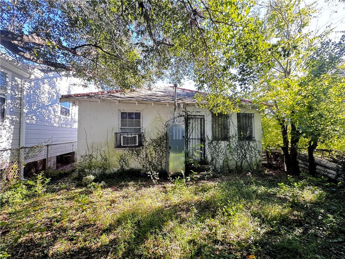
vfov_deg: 85.7
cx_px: 172
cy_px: 130
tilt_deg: +1.5
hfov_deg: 102.1
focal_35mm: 14
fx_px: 140
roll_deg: -0.4
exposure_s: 1/99
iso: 200
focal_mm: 2.22
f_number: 2.2
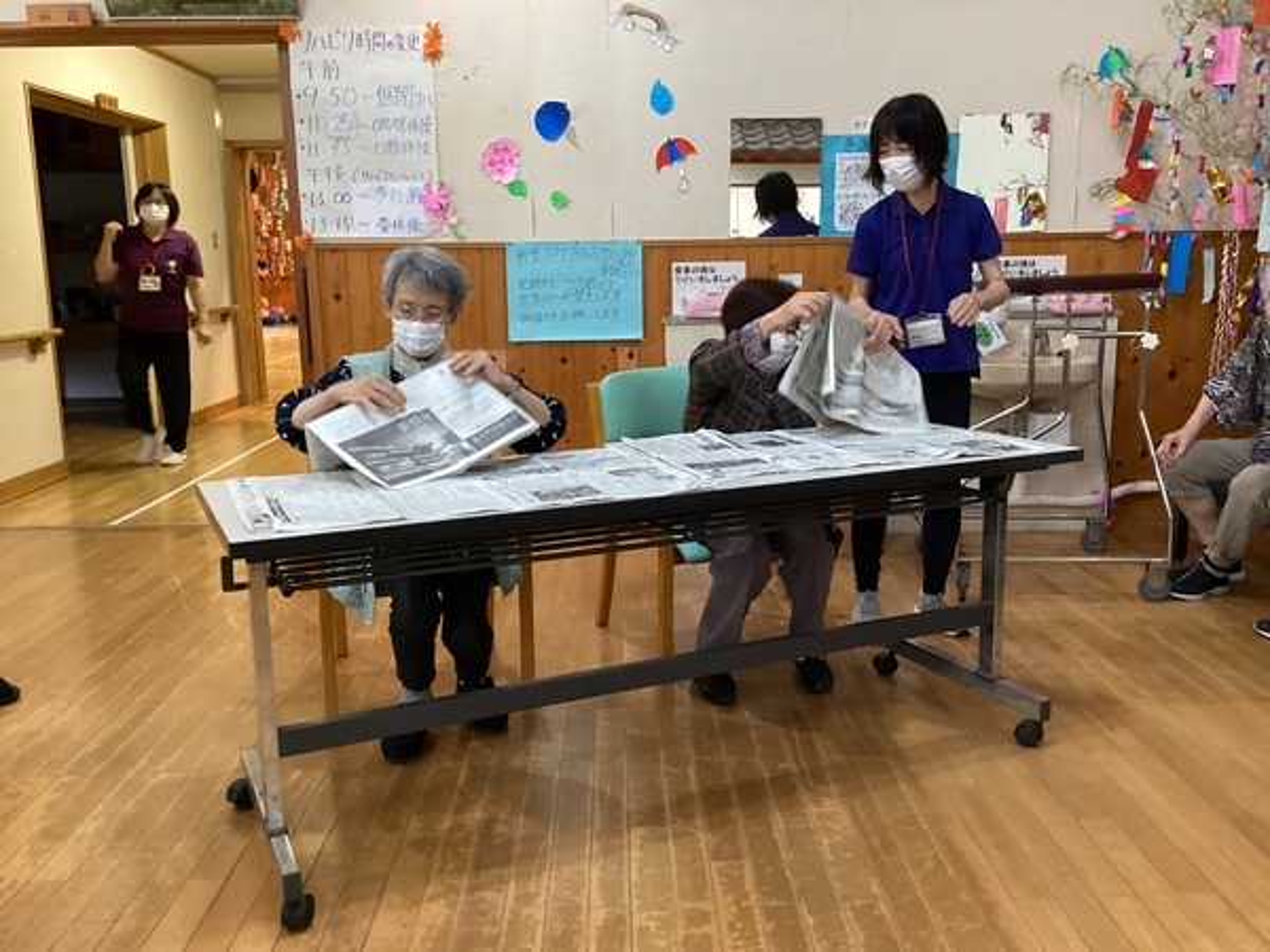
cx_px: 635
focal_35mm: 31
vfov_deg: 45.4
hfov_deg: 58.4
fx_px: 1137
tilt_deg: -11.3
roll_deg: +0.8
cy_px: 476
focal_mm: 3.3
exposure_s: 1/33
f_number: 2.4
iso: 250
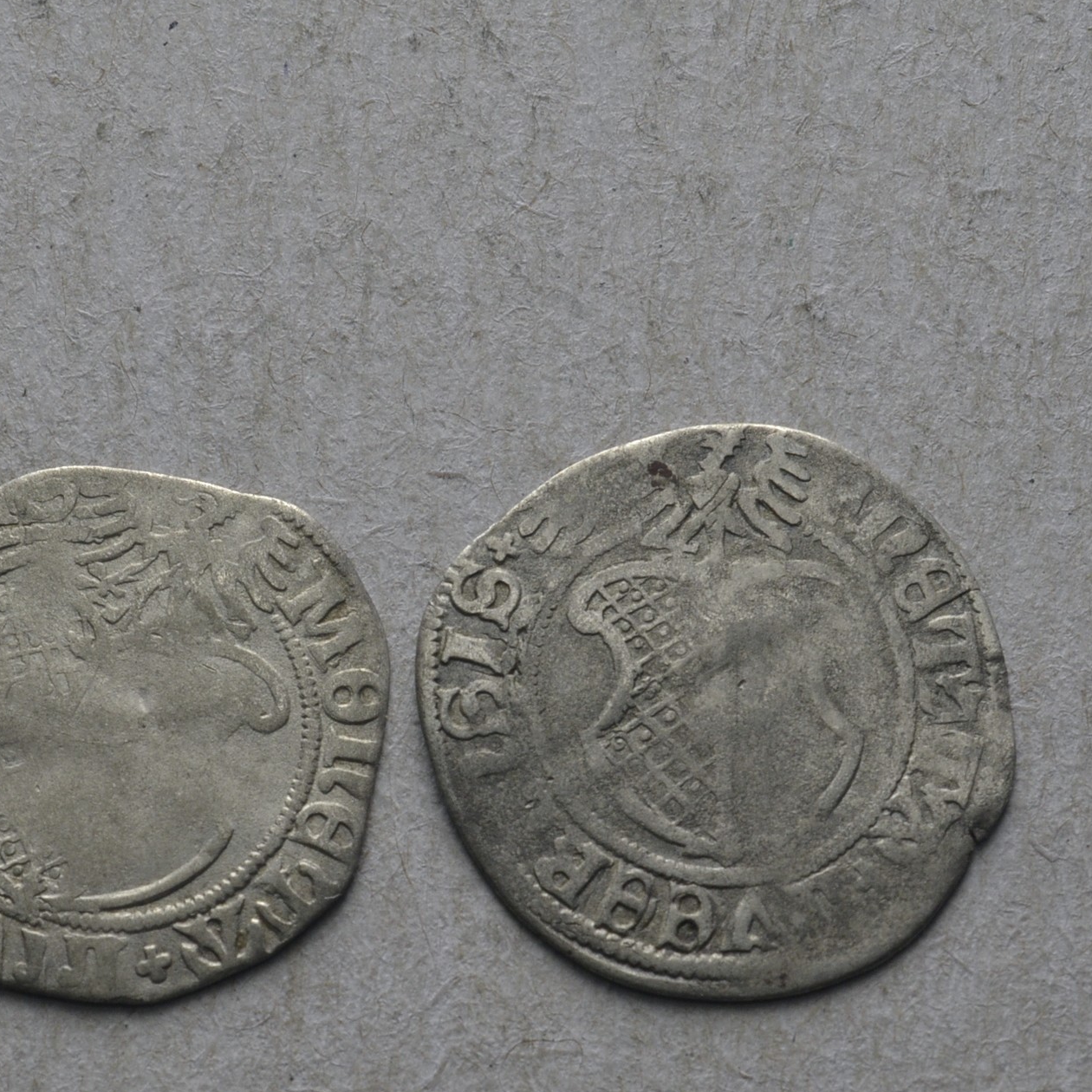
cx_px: 407
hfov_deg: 12.7
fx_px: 4883
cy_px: 688
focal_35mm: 137
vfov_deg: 12.7
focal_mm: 55
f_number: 14
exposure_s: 1/250
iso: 400
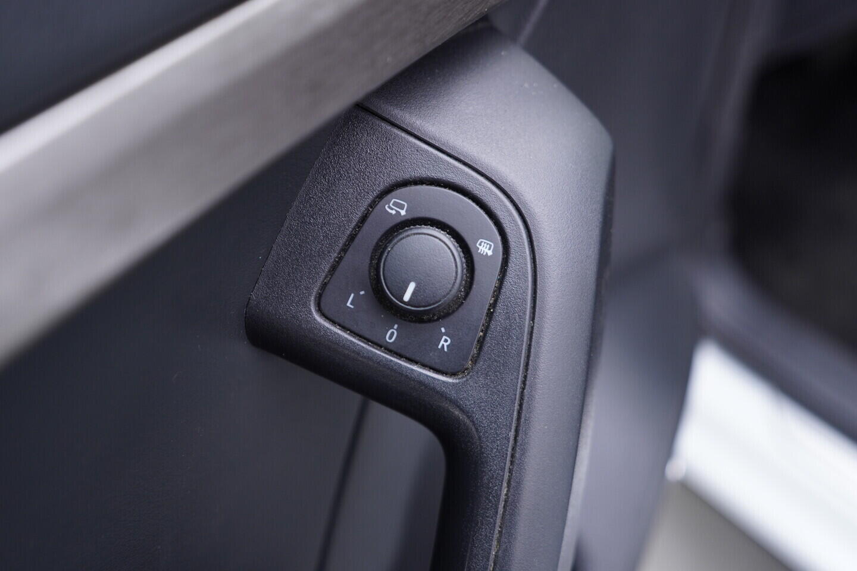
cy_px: 286
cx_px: 428
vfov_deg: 36.9
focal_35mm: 36
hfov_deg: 53.1
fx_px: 857
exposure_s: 1/40
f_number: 2.8
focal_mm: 24
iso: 250
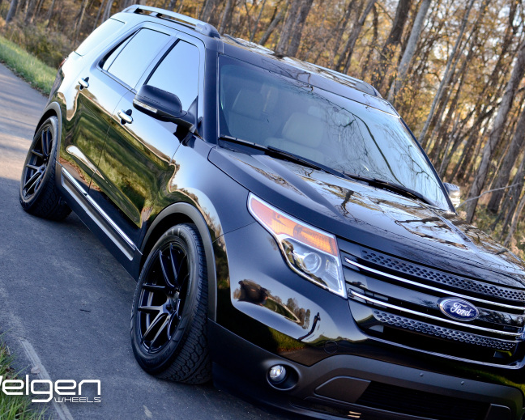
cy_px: 207
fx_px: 942
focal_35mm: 61
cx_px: 274
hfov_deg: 31.1
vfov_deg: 25.2
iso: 800
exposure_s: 1/1000
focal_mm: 35
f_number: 4
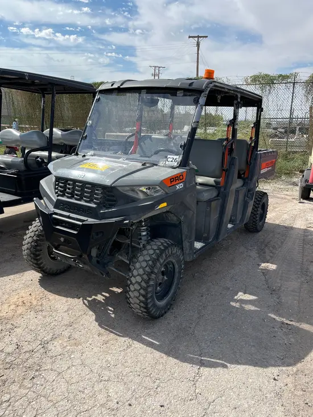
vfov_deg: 67.3
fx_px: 313
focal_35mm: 26
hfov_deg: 53.1
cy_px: 208
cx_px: 156
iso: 50
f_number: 1.6
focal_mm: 5.1
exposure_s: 1/3135
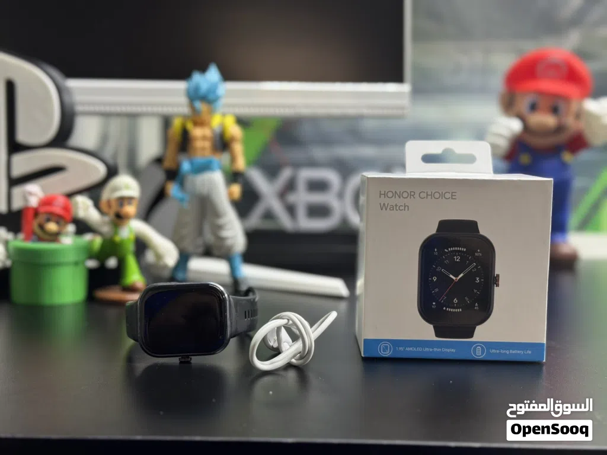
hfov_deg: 39.7
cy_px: 228
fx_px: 842
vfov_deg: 30.3
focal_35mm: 48
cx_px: 304
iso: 50
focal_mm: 6.76
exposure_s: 1/50
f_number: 1.78
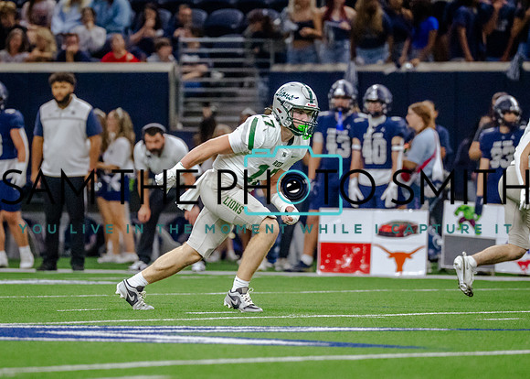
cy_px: 142
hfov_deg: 4.7
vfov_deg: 3.4
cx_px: 253
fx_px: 6415
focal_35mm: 426
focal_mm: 200
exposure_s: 1/1250
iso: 3200
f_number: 2.8
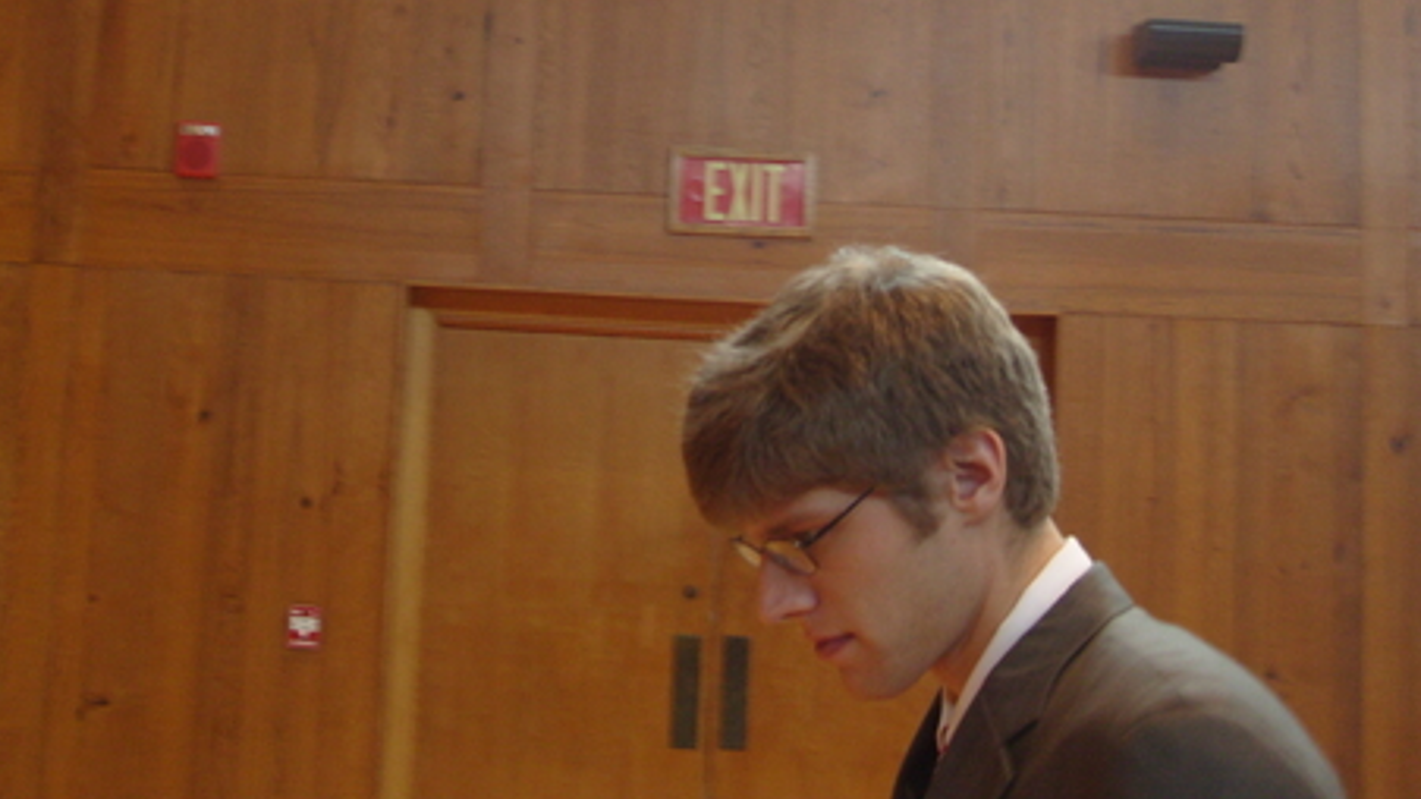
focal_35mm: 54
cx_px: 528
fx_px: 2034
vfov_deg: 21.7
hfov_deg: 38.3
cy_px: 69
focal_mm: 7.8
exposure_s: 1/45
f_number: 2.8
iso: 120
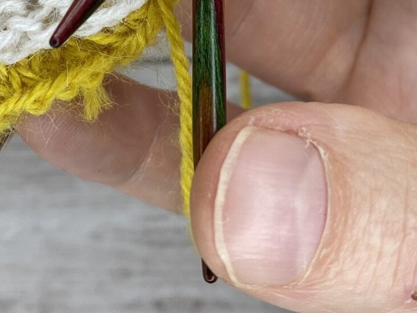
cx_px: 120
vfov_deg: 15.9
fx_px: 1048
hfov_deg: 22.4
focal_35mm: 87
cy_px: -115
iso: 40
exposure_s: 1/121
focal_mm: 4.25
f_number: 1.8
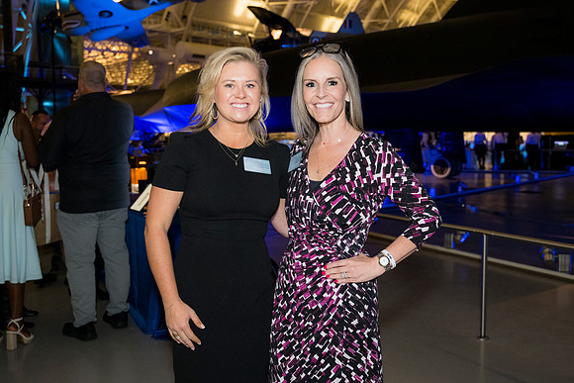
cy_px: 192
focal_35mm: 36
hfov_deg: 53.1
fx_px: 574
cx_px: 287
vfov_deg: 36.9
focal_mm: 36
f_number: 4
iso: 3200
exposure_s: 1/160
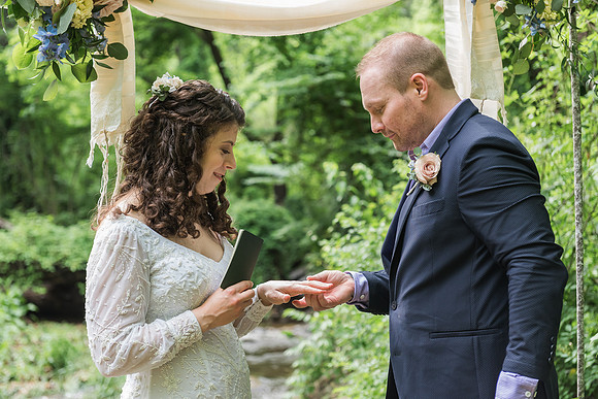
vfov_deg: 19.4
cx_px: 299
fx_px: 1166
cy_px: 200
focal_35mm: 70
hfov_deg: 28.8
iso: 800
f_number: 4
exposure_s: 1/200
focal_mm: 70
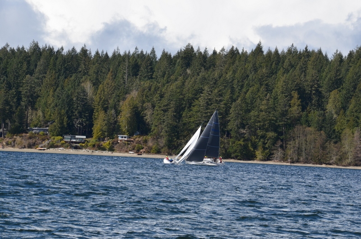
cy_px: 120
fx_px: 1291
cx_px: 180
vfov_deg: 10.6
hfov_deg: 15.9
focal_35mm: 129
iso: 100
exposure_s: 1/320
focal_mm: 86
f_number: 9
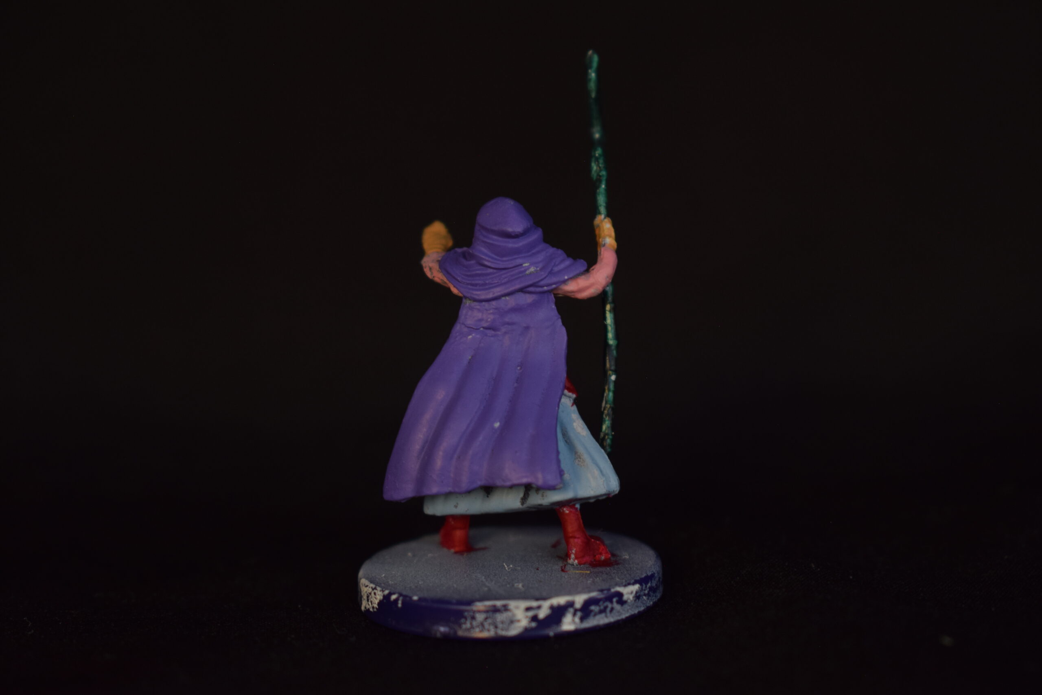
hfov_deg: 24.6
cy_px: 348
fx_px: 2388
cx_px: 521
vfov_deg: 16.6
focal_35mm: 82
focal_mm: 55
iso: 400
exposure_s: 1/30
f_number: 5.6
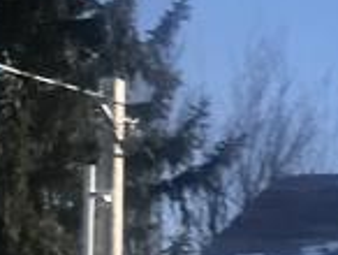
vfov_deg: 7.1
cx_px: 854
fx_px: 1917
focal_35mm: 196
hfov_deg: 8.9
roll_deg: +0.4
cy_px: 638
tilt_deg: +4.6
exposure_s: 1/2817
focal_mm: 3.99
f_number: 1.8
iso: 20
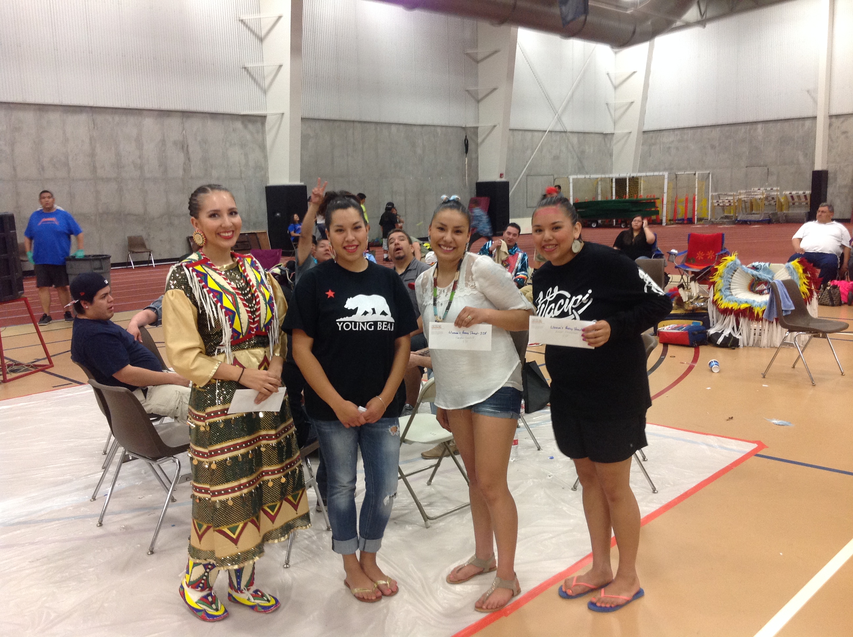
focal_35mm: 35
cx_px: 426
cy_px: 318
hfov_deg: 52.7
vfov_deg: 40.6
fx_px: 861
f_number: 2.4
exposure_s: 1/15
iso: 125
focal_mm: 4.28
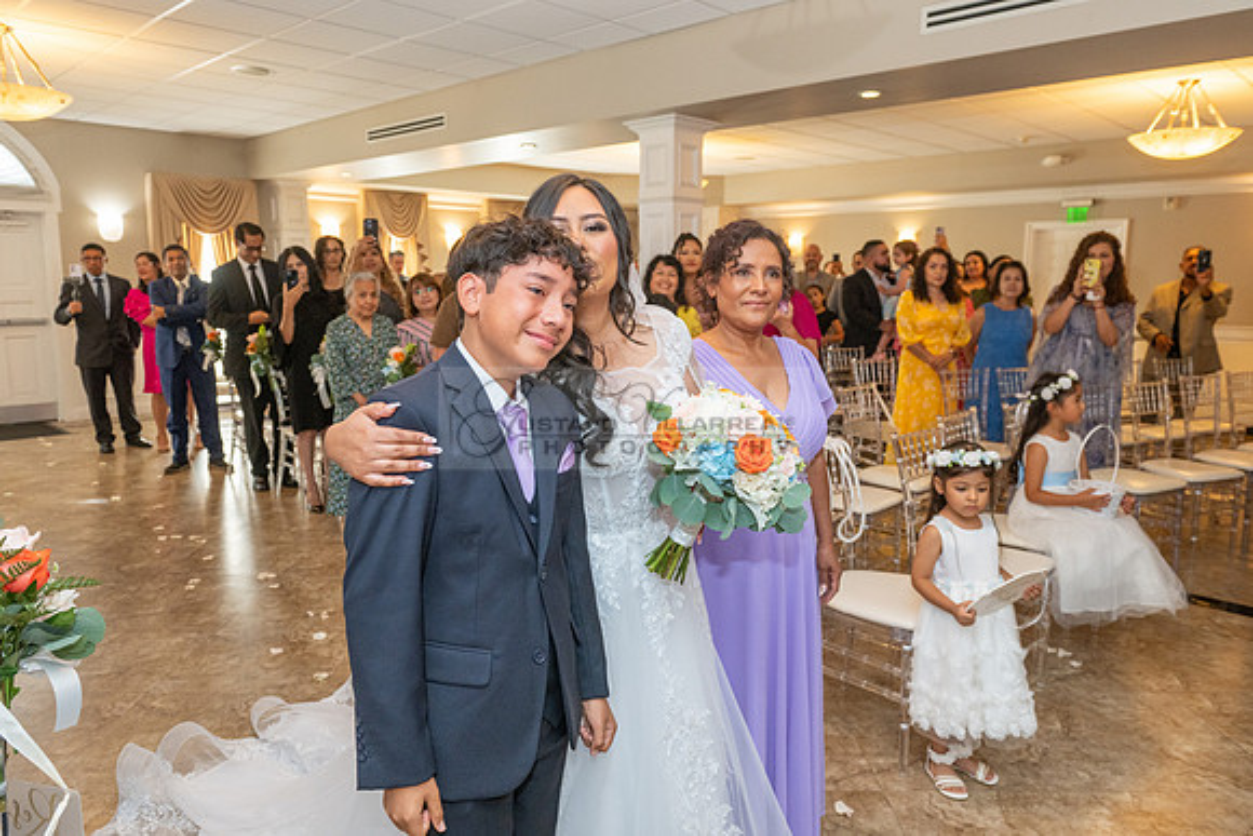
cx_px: 626
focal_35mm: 26
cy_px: 418
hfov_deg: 69.4
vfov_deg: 49.6
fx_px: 905
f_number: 5
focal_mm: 26
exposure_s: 1/200
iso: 1250
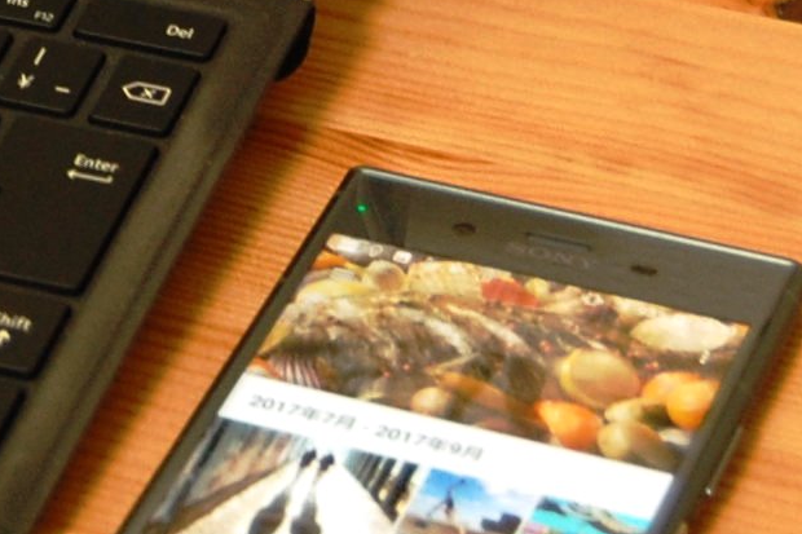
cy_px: -212
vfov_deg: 6.0
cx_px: -397
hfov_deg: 8.9
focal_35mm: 225
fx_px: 5020
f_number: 4.5
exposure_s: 1/15
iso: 400
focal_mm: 31
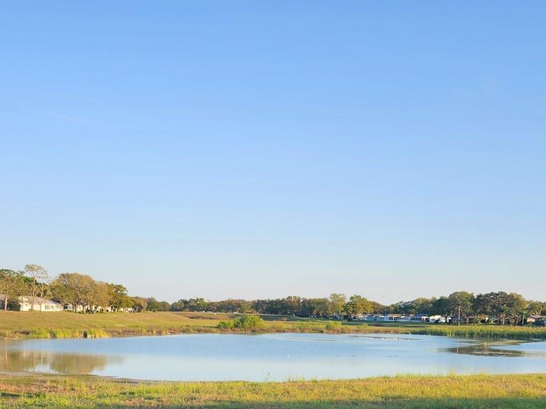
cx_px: 268
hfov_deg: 40.4
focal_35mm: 47
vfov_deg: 29.3
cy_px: 385
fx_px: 741
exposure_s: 1/503
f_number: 1.8
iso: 25
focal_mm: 5.54
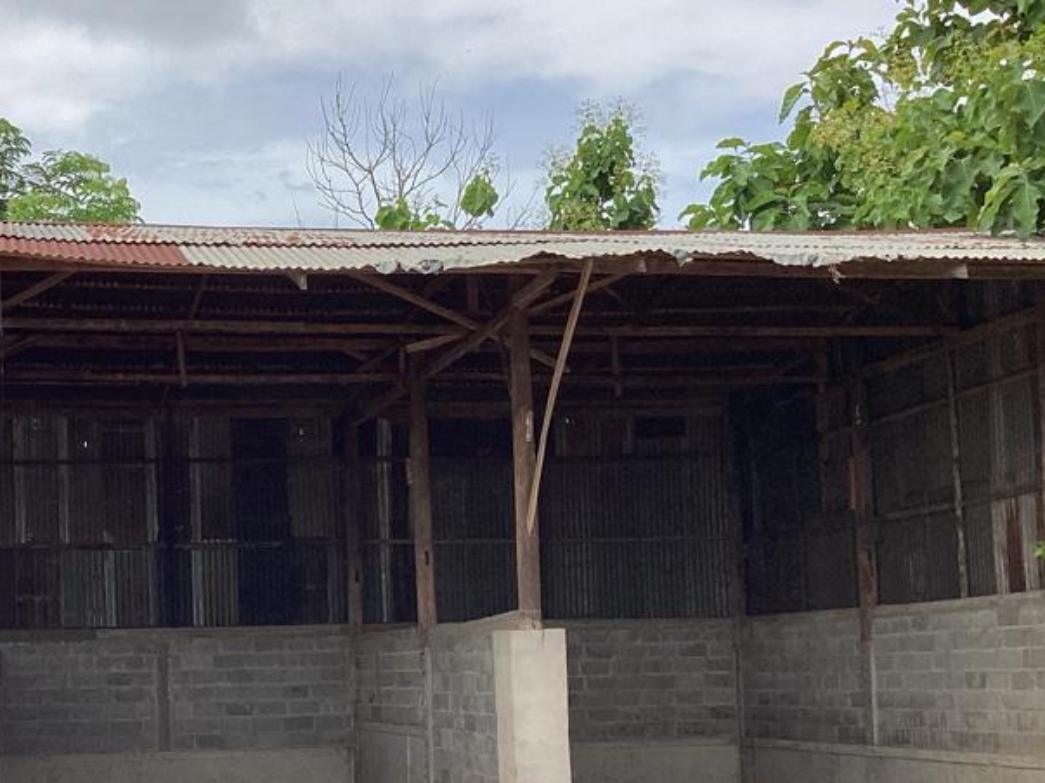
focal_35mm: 59
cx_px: 185
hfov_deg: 31.7
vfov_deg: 24.5
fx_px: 1781
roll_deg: +1.3
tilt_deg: +2.6
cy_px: 591
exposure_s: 1/886
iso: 25
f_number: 2.4
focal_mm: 3.3
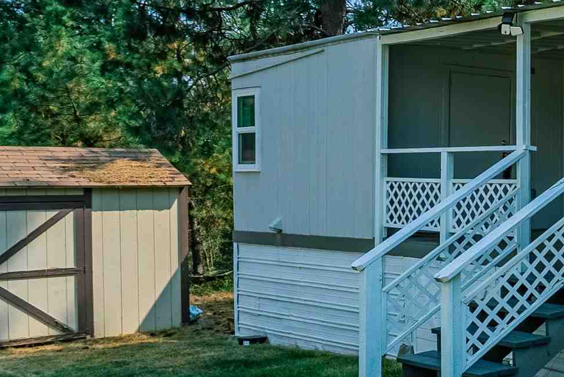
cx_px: 894
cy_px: 229
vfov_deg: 25.0
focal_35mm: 54
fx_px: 846
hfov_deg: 25.3
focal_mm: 17
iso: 400
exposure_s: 1/8000
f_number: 8
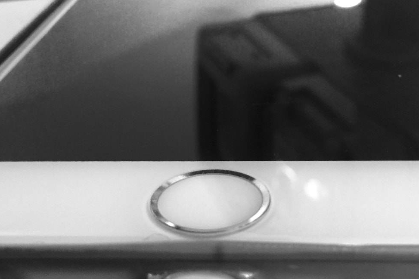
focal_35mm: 53
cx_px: 230
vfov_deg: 25.5
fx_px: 617
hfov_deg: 37.5
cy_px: 146
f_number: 2.4
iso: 125
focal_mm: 3.3
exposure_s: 1/33
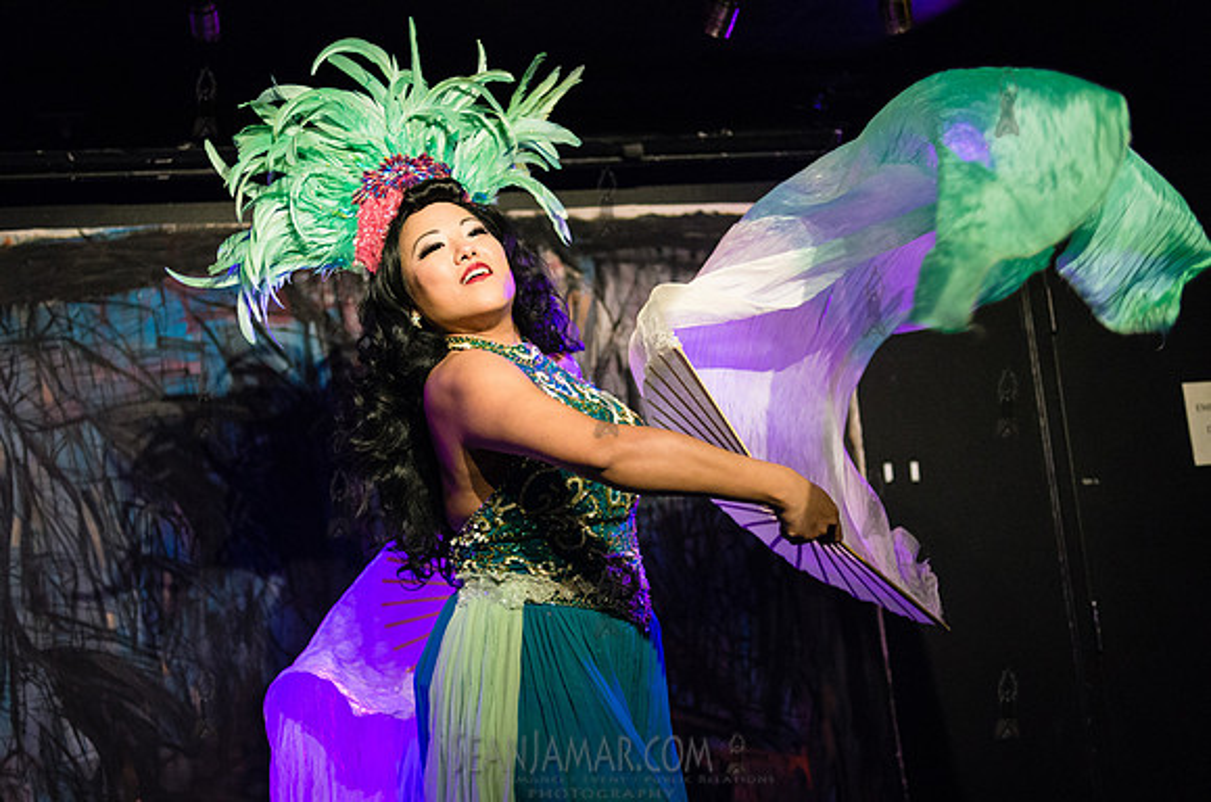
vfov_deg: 33.0
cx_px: 518
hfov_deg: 48.2
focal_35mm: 40
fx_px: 1349
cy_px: 463
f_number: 2
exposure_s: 1/500
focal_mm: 35
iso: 3200
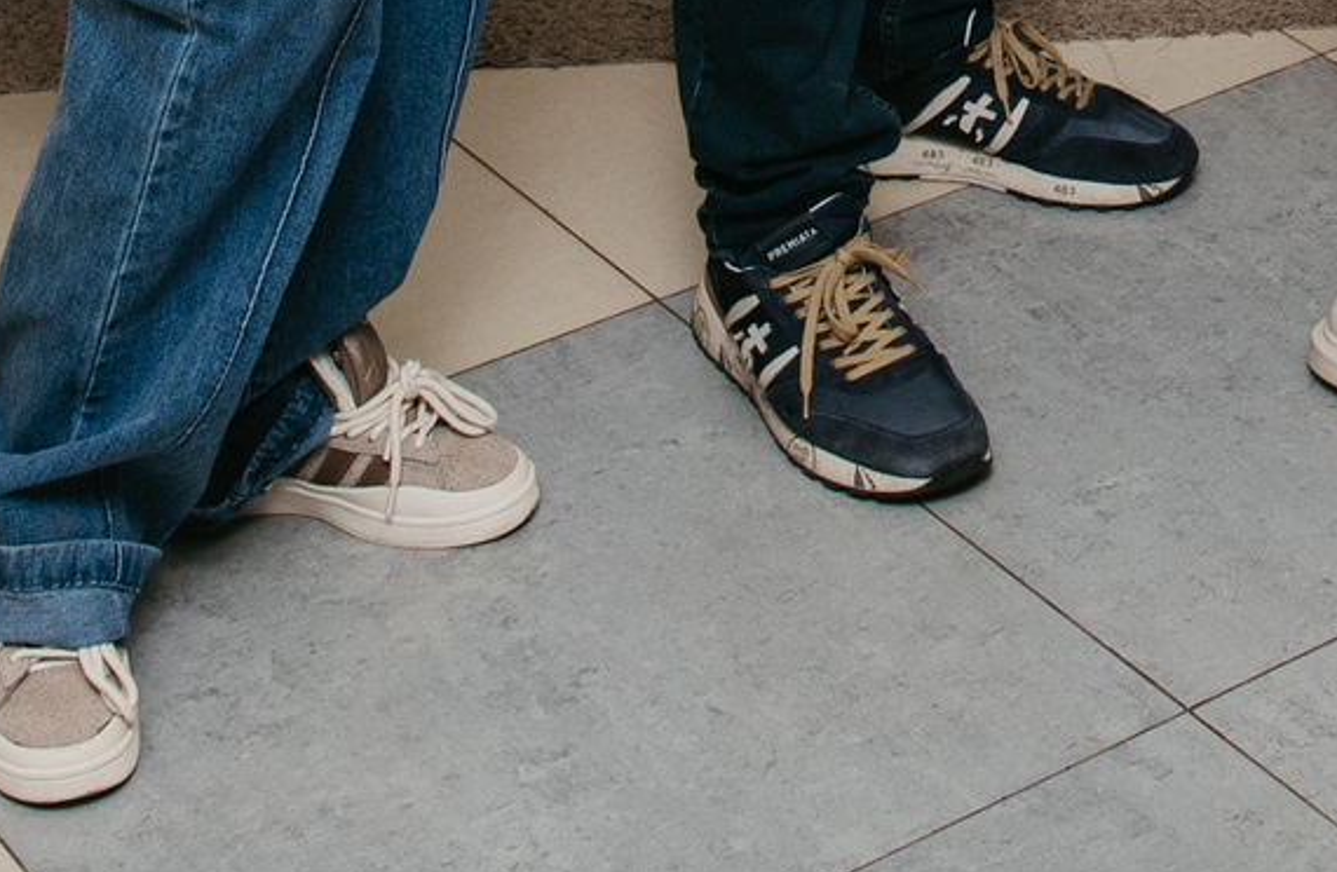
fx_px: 4169
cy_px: -1183
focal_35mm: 113
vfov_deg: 10.4
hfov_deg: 17.7
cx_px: 1373
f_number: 4
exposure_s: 1/160
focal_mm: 24
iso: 200
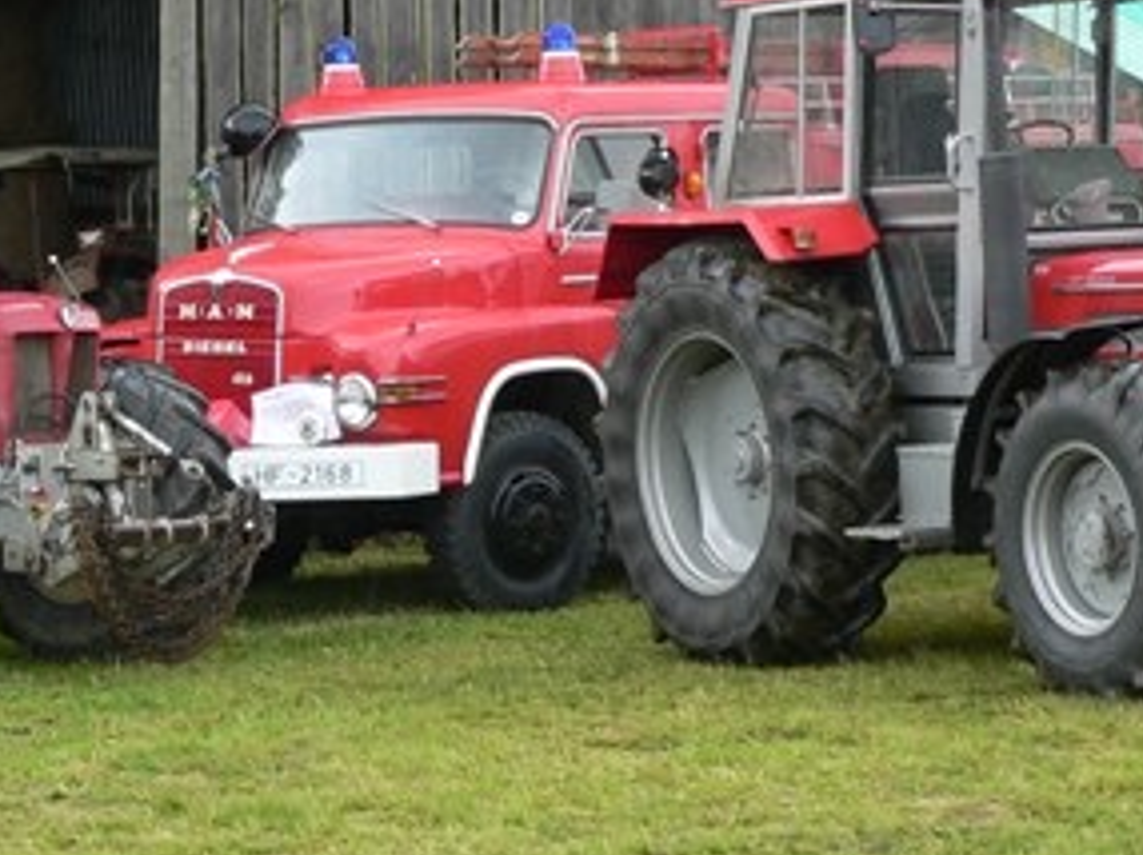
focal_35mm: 140
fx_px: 4619
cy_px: 328
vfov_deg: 10.6
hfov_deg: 14.1
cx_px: 476
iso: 80
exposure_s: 1/80
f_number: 2.8
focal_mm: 8.3
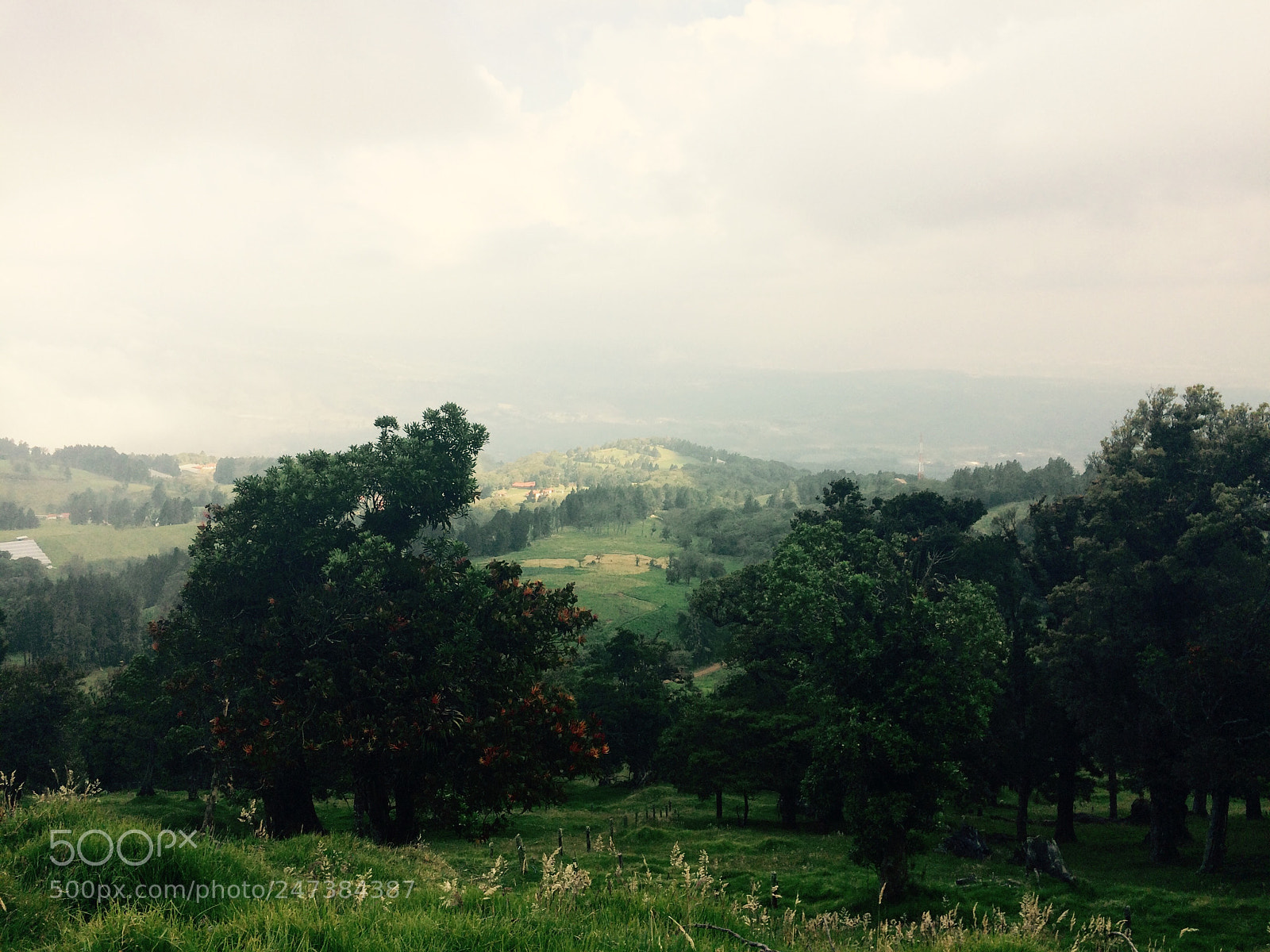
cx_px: 635
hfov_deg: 61.7
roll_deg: +1.8
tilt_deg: -11.0
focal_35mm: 29
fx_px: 1064
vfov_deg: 48.2
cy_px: 476
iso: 32
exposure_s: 1/1325
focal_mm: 4.15
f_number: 2.2
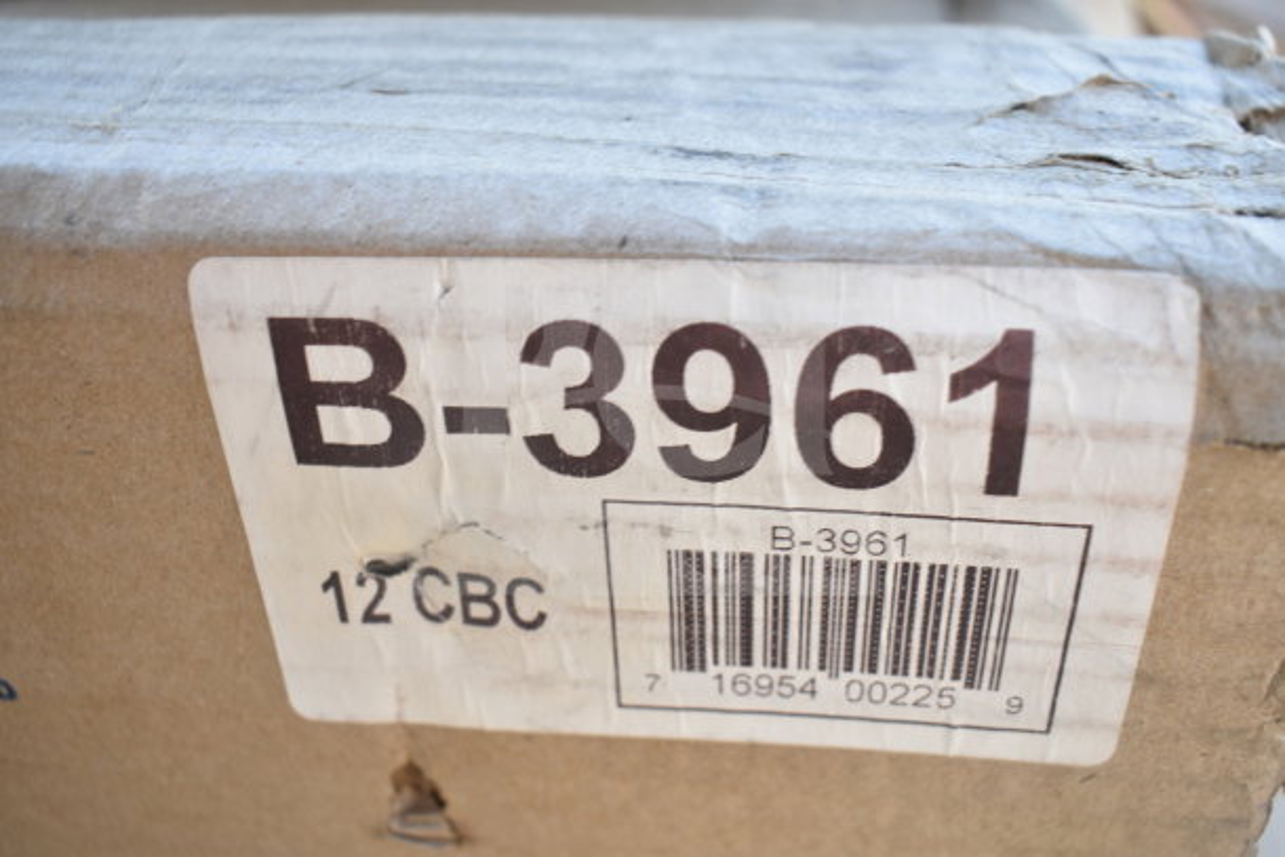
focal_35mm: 36
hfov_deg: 53.1
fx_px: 1285
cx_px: 642
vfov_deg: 36.9
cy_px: 428
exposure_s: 1/60
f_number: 3.8
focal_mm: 24
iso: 200
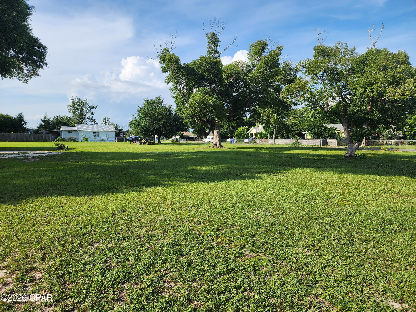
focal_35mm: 23
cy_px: 156
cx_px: 208
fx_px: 276
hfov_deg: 73.9
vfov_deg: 58.9
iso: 12
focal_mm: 6.4
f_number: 1.8
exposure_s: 1/976
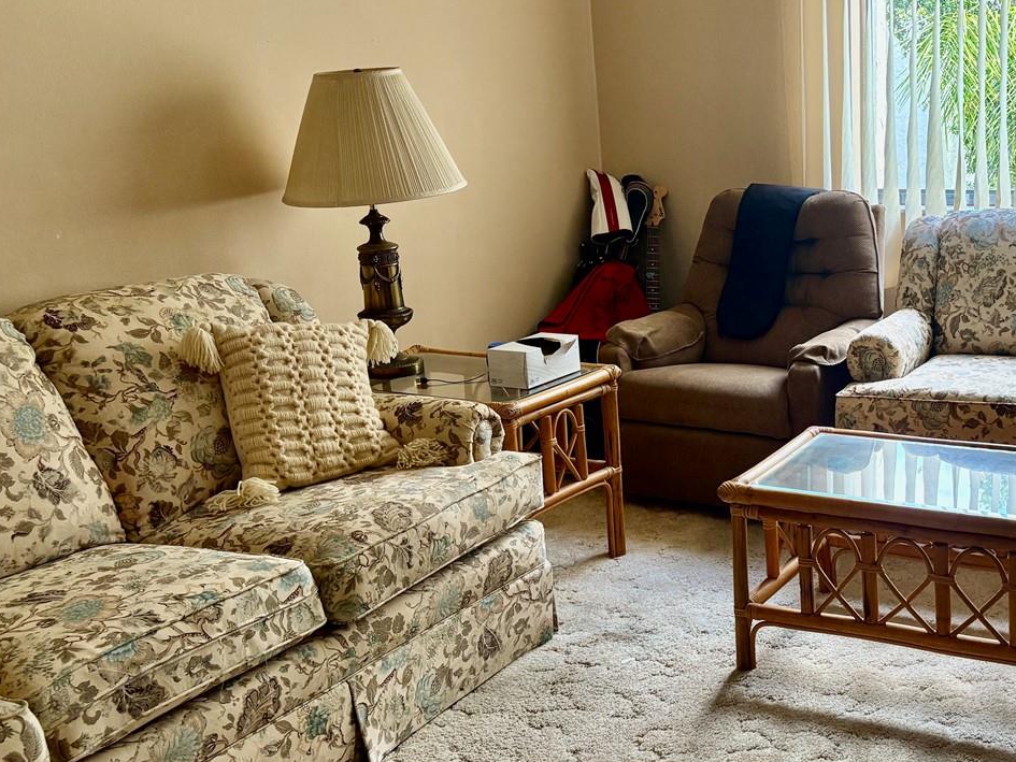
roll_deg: +1.9
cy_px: 402
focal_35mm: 44
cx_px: 785
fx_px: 1292
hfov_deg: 41.4
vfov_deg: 32.9
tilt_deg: -14.1
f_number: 1.6
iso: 125
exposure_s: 1/109
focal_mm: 5.96
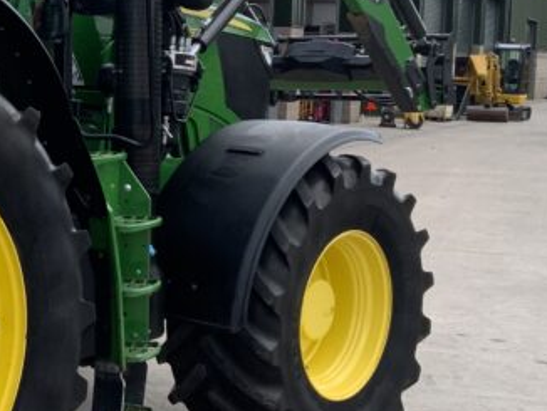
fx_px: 1439
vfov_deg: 16.2
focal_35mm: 91
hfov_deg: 20.6
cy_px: 164
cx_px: -34
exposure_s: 1/883
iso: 16
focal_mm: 3
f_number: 1.8
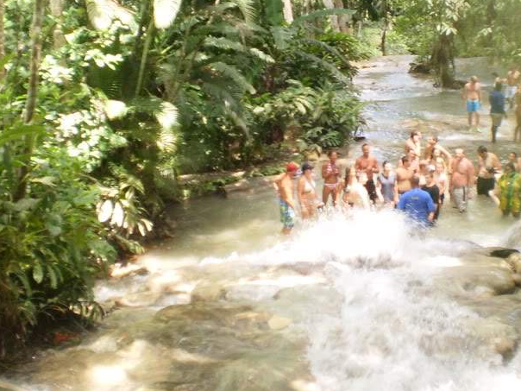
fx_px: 918
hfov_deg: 31.3
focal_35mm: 61
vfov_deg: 23.8
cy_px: 111
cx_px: 363
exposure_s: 1/40
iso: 64
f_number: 3.1
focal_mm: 6.3
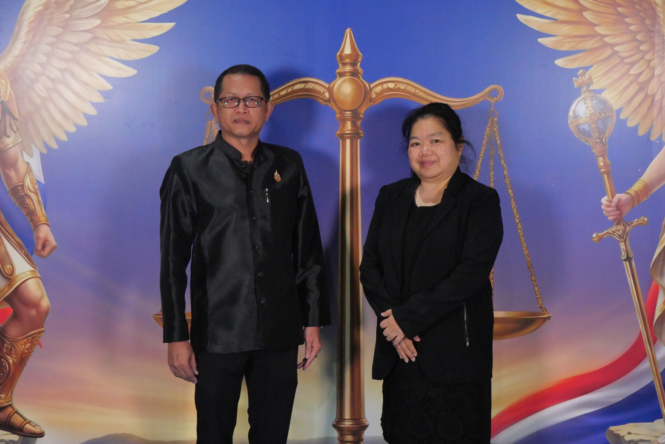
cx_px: 332
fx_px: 1257
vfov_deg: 20.0
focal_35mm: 68
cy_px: 222
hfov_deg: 29.6
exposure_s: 1/160
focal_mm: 33
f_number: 5.6
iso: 4000
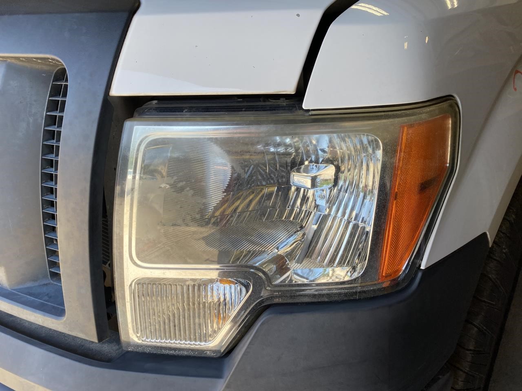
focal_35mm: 26
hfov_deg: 67.3
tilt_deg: -23.9
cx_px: 261
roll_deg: +3.4
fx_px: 392
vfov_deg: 53.1
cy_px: 196
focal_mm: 4.25
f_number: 1.8
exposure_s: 1/262
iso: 32
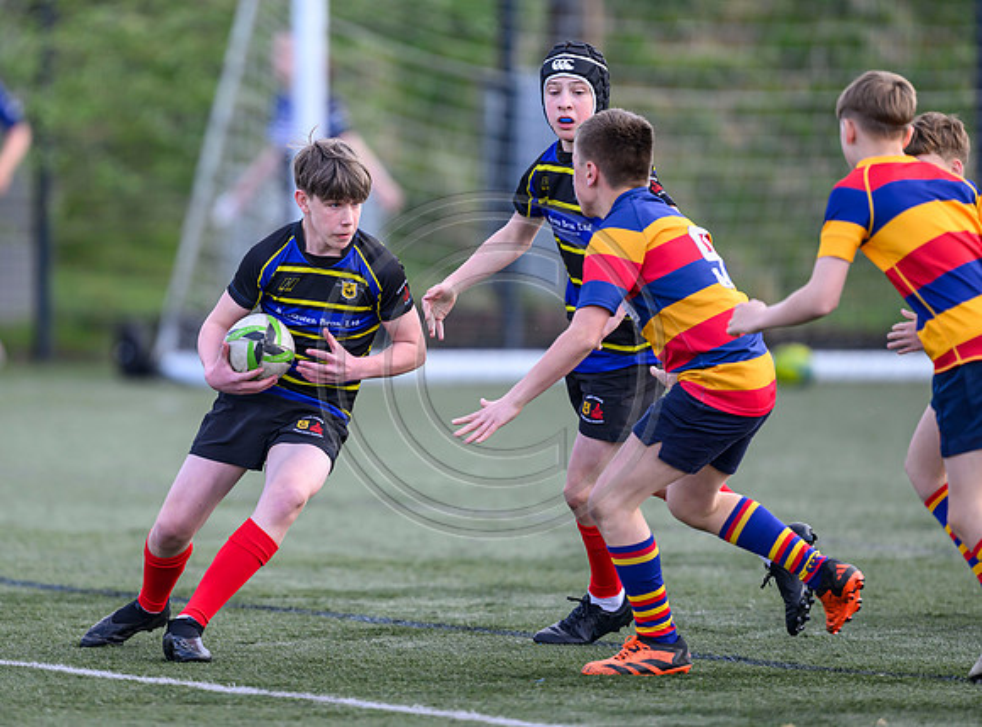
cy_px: 359
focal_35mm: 527
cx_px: 317
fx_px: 14866
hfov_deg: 3.8
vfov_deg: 2.8
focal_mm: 400
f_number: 2.8
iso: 500
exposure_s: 1/1600
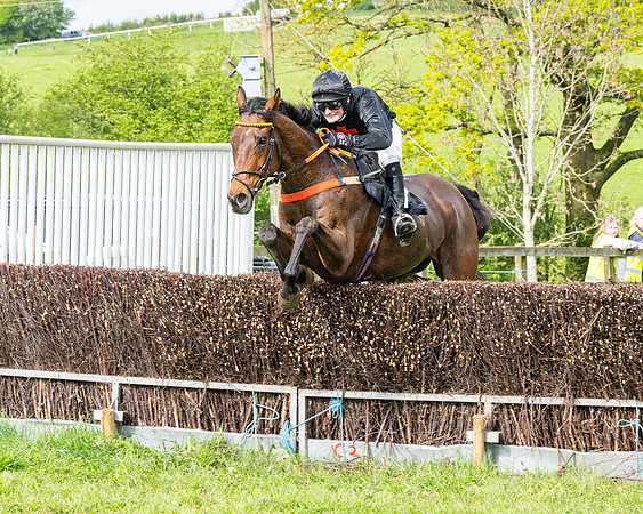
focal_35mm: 193
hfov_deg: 10.0
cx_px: 354
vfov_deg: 8.0
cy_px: 218
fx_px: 3664
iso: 400
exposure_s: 1/1000
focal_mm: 70
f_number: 5.6
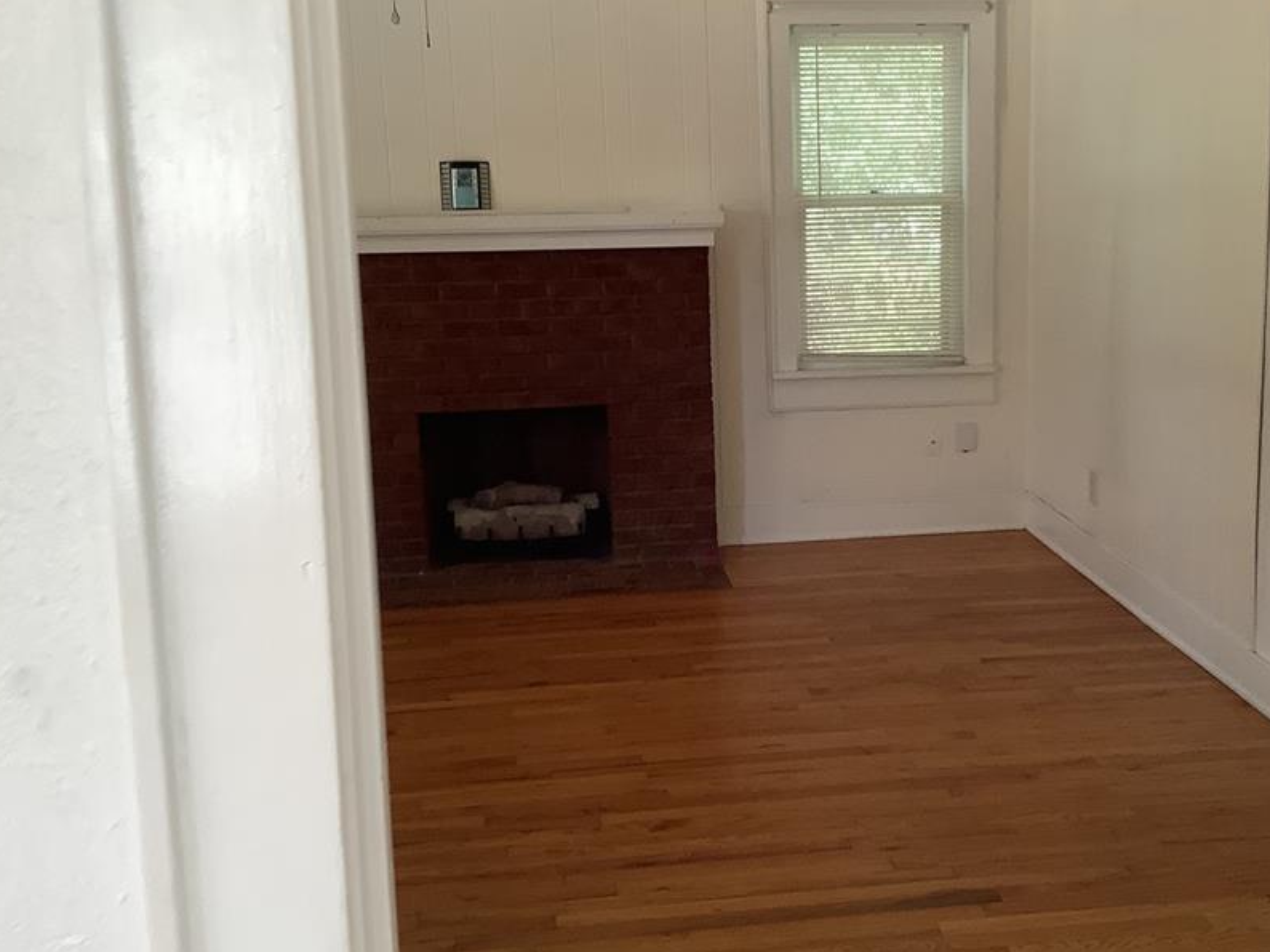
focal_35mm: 40
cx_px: 773
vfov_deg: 35.9
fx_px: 1467
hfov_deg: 46.5
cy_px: 421
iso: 80
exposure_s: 1/120
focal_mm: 3.3
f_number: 2.4
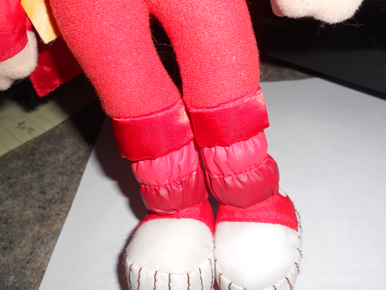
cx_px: 193
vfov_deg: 44.2
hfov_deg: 56.8
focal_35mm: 32
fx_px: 357
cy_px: 145
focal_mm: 5.8
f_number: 8.8
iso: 80
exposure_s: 1/25
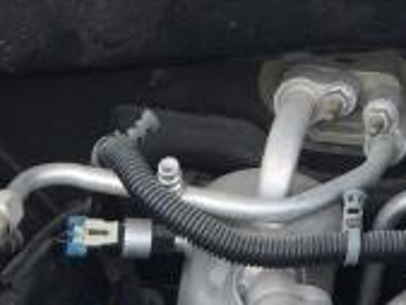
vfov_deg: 9.7
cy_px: 704
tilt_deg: -41.3
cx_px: -101
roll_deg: +2.6
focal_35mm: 137
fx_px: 1608
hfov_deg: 13.9
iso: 50
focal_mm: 4.15
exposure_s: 1/120
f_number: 2.2
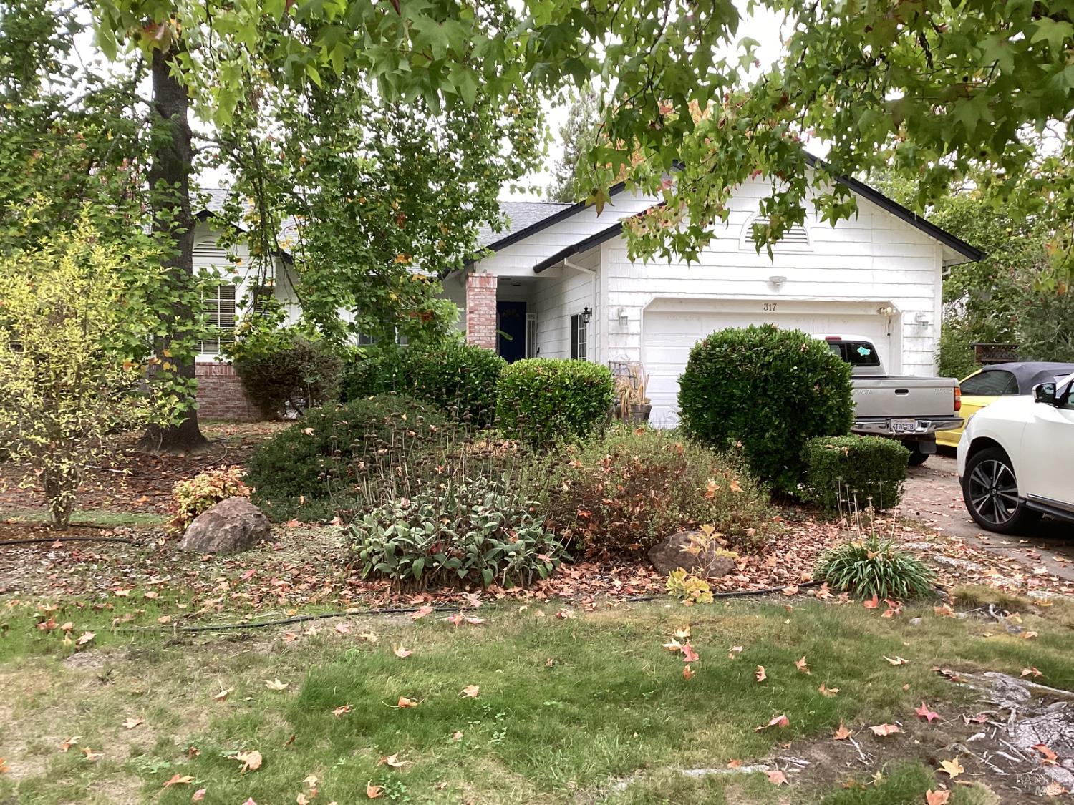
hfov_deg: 58.4
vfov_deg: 45.4
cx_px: 537
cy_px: 402
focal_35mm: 31
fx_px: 962
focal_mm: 3.3
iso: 80
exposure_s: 1/60
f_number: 2.4
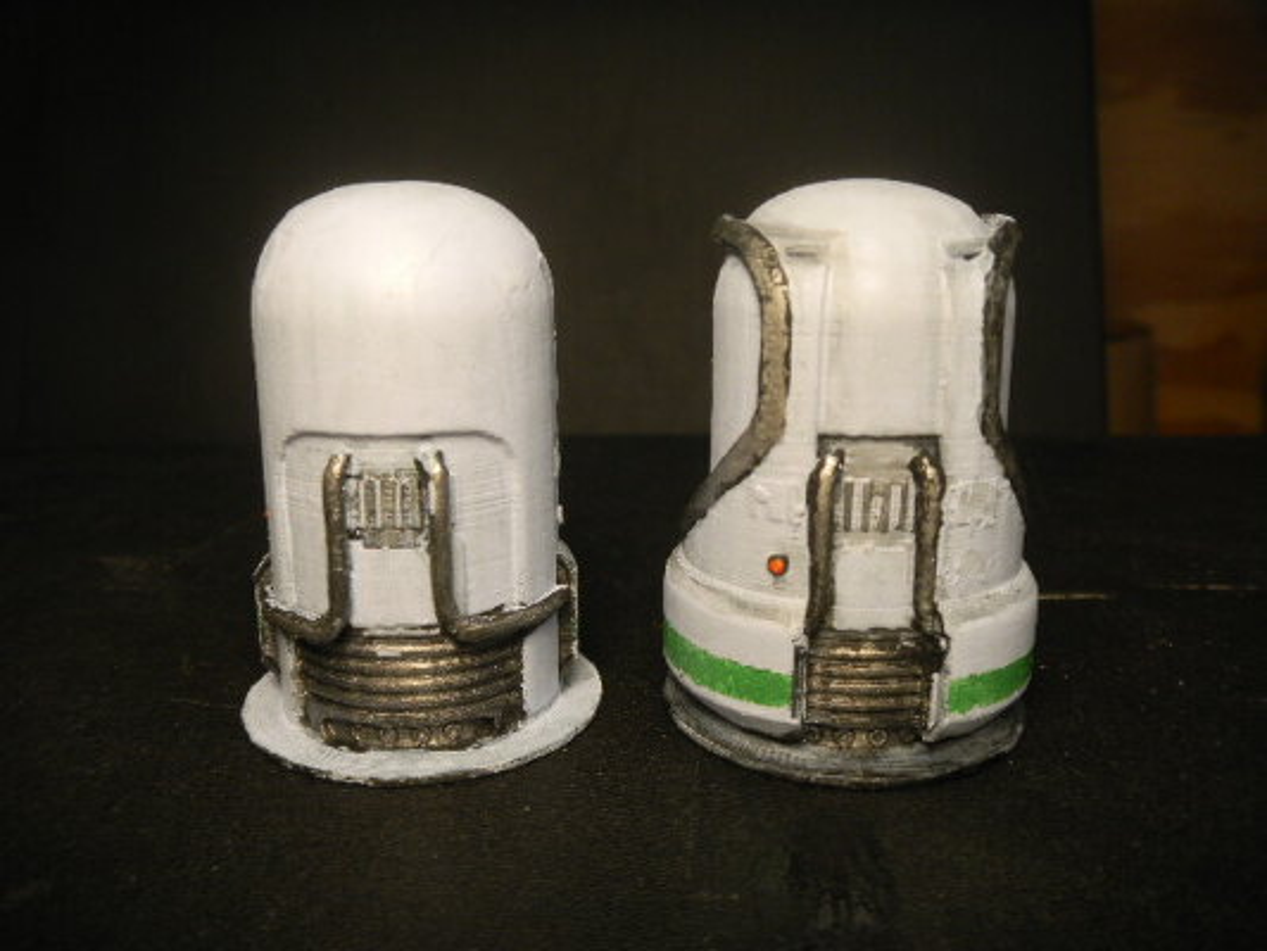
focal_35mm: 35
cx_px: 634
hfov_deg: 52.6
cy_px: 476
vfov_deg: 40.7
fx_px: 1281
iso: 160
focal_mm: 6.3
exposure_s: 1/30
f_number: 3.6
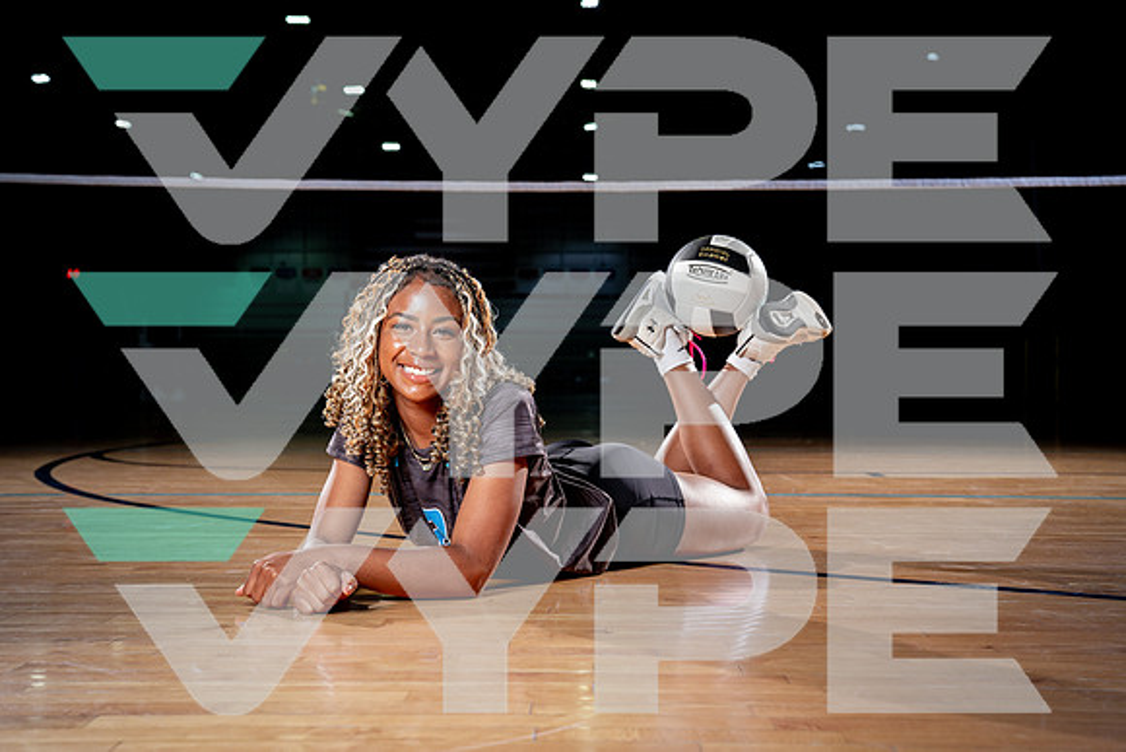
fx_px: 1623
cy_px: 376
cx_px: 563
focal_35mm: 52
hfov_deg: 38.3
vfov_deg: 26.1
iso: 250
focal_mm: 51
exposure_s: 1/250
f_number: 5.6
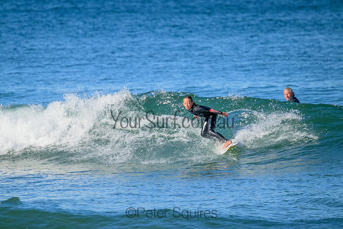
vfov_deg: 1.7
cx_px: 172
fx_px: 7624
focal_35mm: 800
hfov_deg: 2.6
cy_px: 114
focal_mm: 800
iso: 1600
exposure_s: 1/1250
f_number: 11
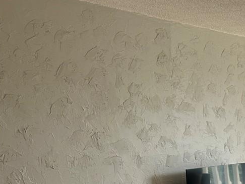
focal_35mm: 79
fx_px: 559
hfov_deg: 20.1
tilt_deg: -6.4
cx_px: 399
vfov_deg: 18.2
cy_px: 186
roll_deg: -1.0
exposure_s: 1/122
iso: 80
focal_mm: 6.86
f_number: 1.78
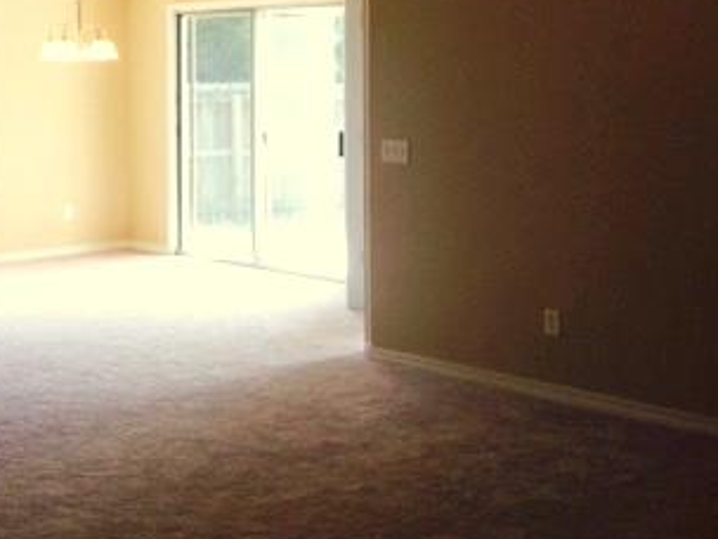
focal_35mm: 61
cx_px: -33
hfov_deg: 29.2
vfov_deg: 23.5
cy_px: 80
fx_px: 1265
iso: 64
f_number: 2.2
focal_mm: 4.15
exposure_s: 1/120
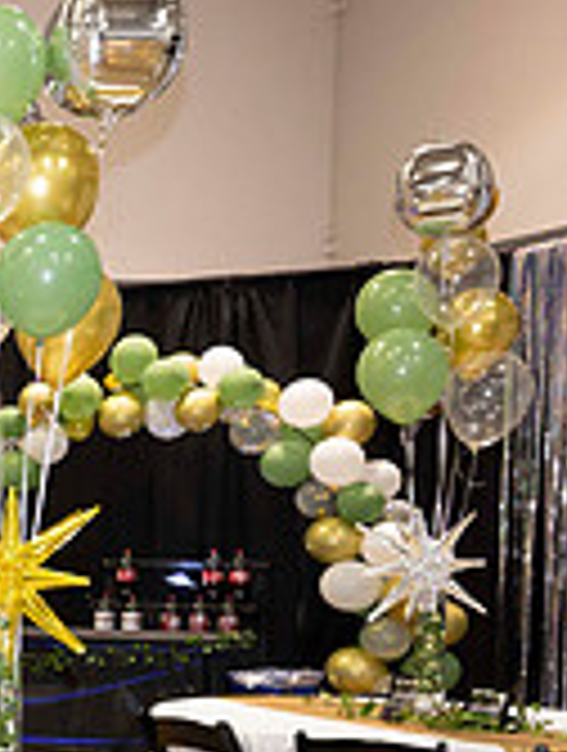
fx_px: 1741
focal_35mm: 80
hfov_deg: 14.2
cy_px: 619
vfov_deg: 23.9
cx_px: -688
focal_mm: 24
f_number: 5
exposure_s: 1/30
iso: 1250
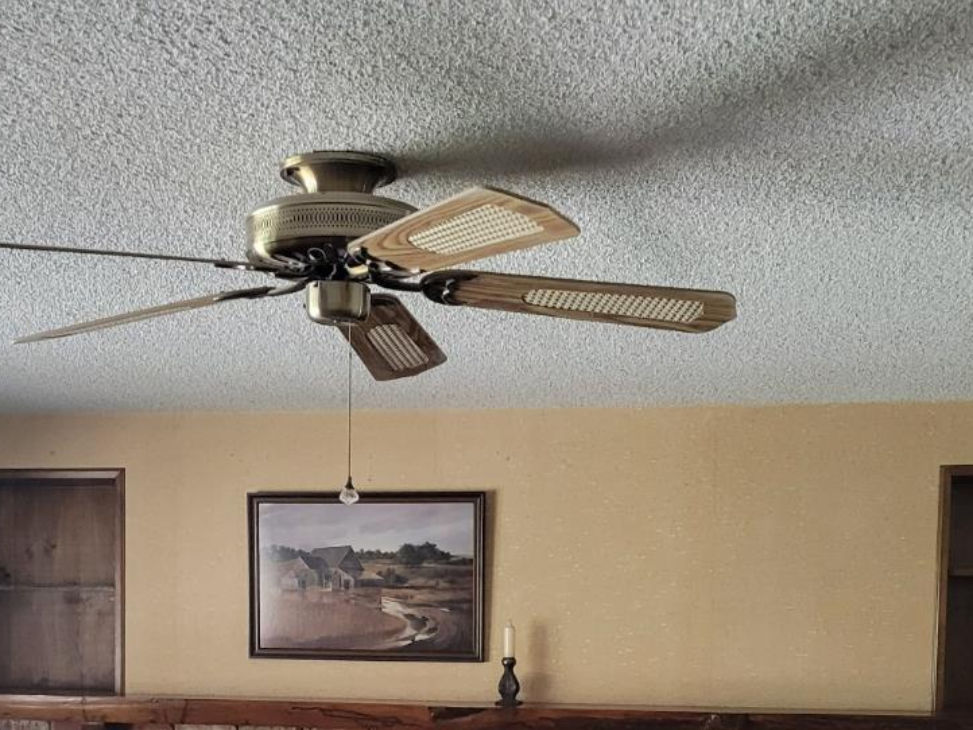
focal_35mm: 54
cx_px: 416
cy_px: 713
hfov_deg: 35.5
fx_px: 1518
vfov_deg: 25.8
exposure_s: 1/45
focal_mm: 5.4
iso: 320
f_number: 1.8
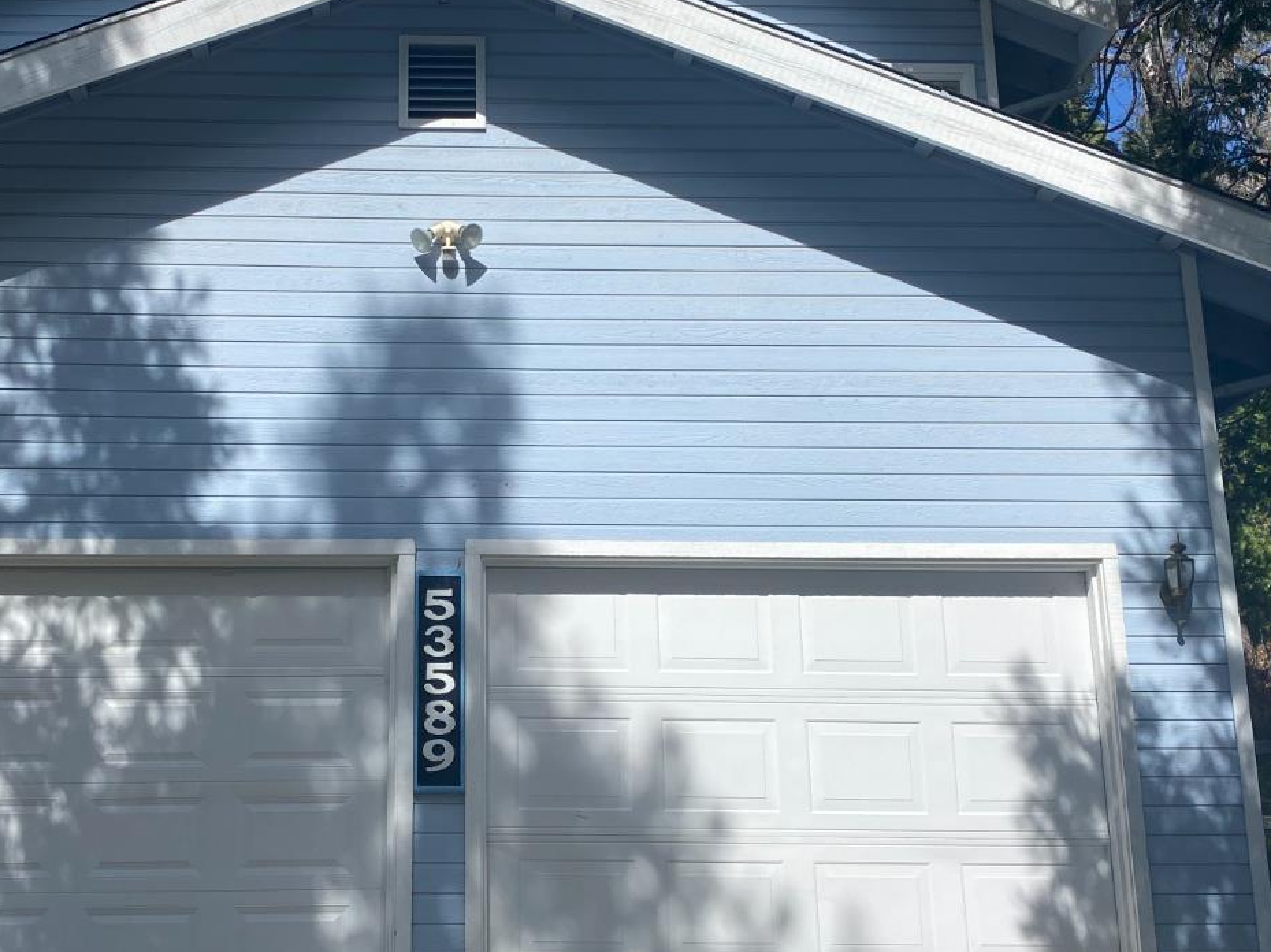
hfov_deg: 44.4
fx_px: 1542
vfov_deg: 34.3
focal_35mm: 42
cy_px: 534
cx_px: 472
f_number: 1.8
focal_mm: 4.25
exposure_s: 1/4444
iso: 32
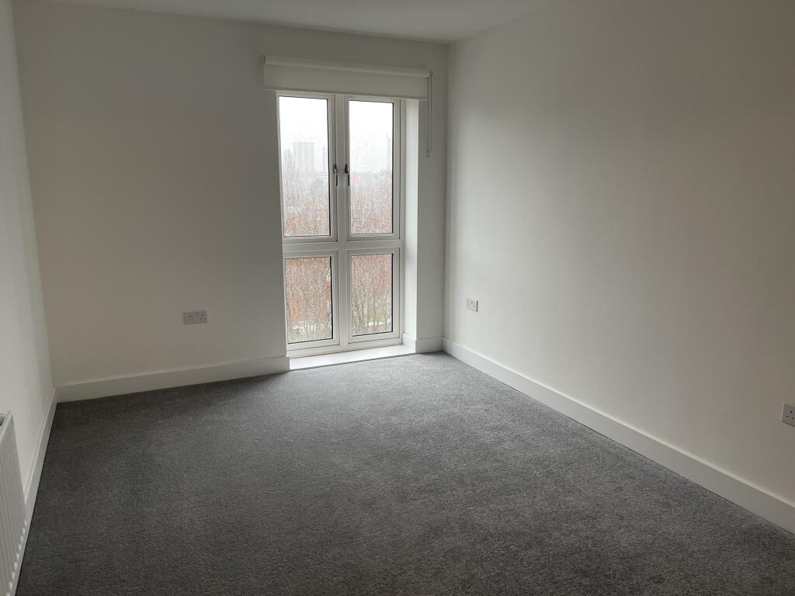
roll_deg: +0.2
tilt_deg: -10.9
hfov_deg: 67.3
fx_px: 597
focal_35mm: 26
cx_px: 398
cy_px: 298
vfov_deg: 53.1
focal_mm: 5.1
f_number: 1.6
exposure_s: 1/100
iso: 125
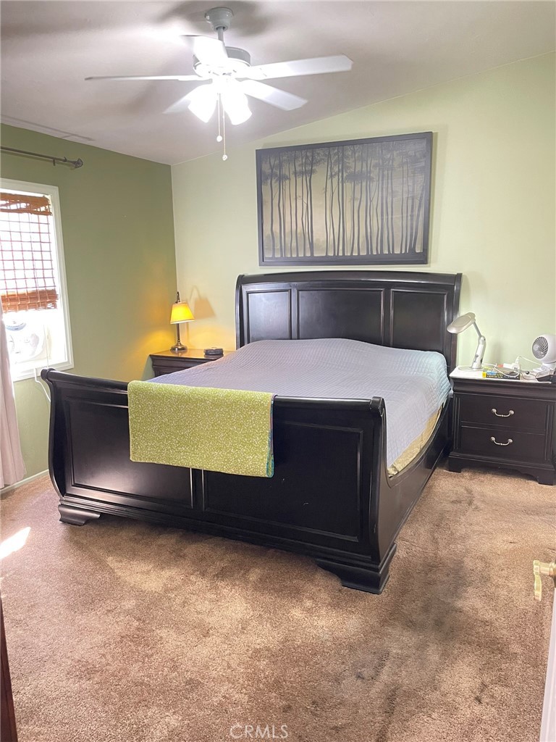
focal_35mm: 26
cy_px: 371
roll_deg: +1.4
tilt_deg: -9.6
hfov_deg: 53.1
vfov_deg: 67.3
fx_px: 557
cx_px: 278
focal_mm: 4.2
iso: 500
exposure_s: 1/40
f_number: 1.6
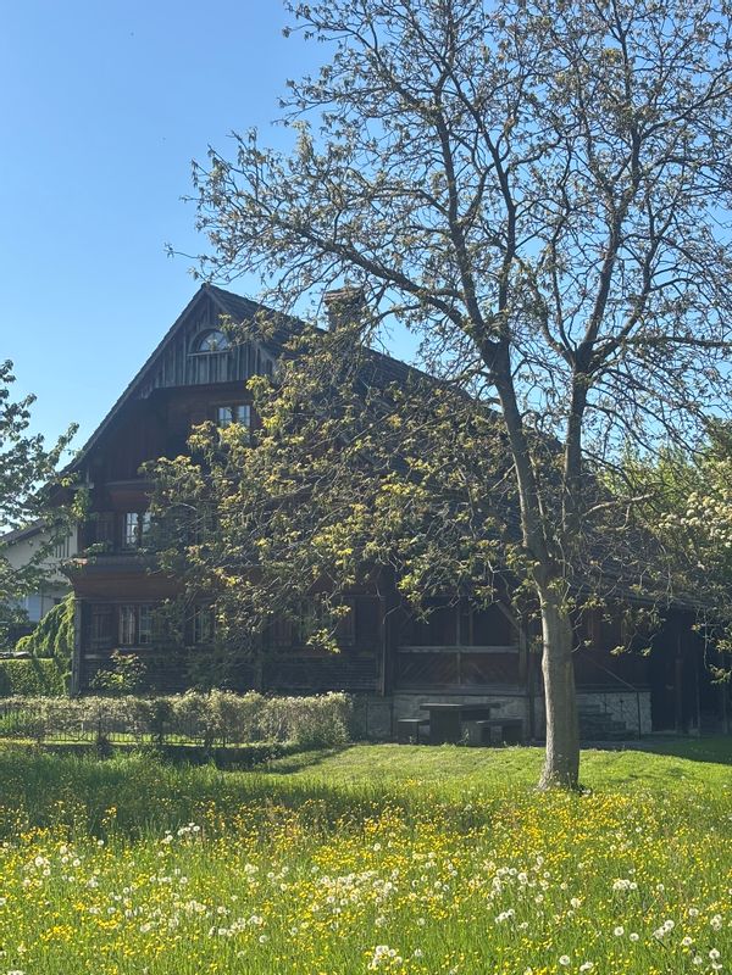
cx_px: 366
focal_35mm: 52
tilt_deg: +6.4
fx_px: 1466
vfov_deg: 36.8
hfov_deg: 28.0
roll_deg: -0.3
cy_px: 488
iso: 40
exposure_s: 1/1616
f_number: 1.6
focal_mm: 5.96
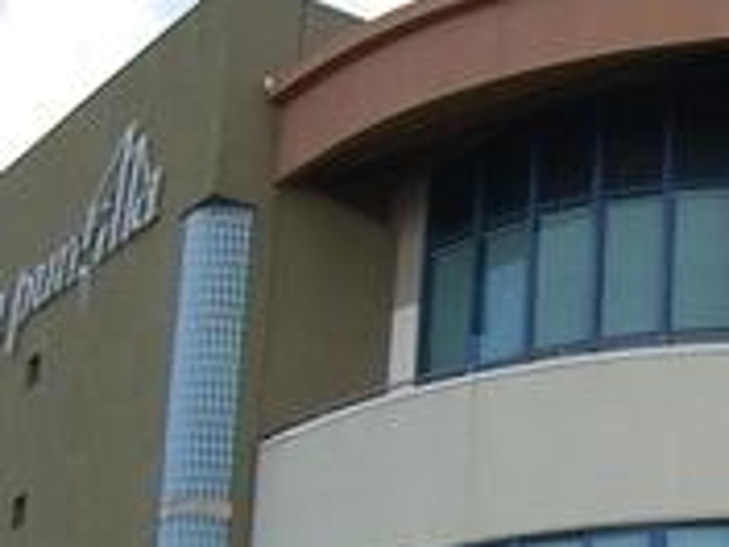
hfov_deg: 13.2
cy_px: 862
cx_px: 1193
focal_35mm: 138
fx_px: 2906
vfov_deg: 10.3
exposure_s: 1/125
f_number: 2.8
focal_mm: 7.9
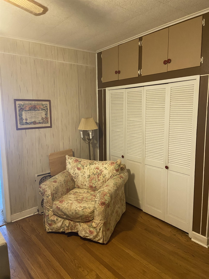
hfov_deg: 53.1
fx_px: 209
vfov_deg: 67.3
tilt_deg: -7.4
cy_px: 140
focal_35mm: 26
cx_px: 104
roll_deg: +2.2
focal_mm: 4.25
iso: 640
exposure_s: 1/40
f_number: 1.8
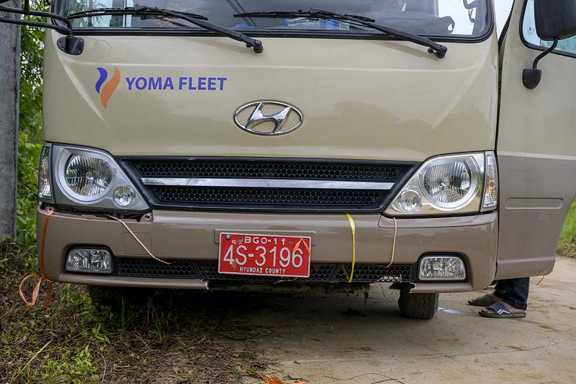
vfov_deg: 34.2
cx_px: 288
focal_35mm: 39
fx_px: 624
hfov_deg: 49.6
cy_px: 192
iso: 320
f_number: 5.6
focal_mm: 39
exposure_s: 1/1250
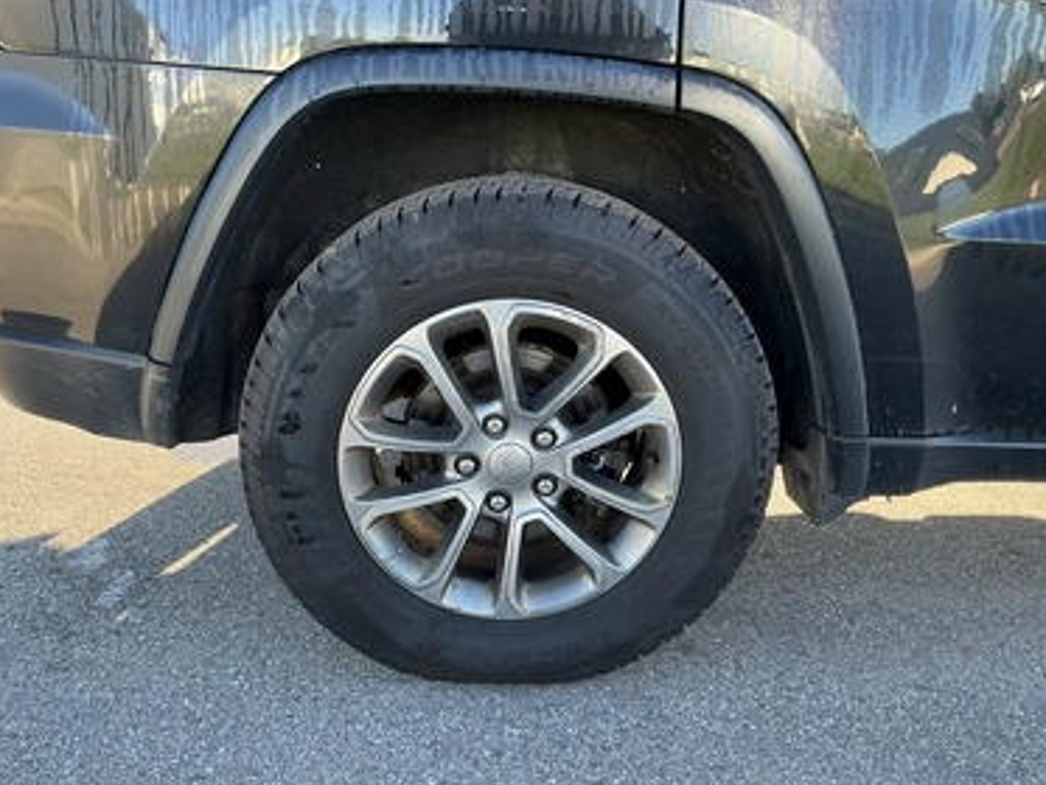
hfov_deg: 59.9
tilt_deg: -15.7
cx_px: 508
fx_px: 907
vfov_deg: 46.8
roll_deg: +0.6
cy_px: 412
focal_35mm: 30
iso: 32
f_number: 1.8
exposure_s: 1/134
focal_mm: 3
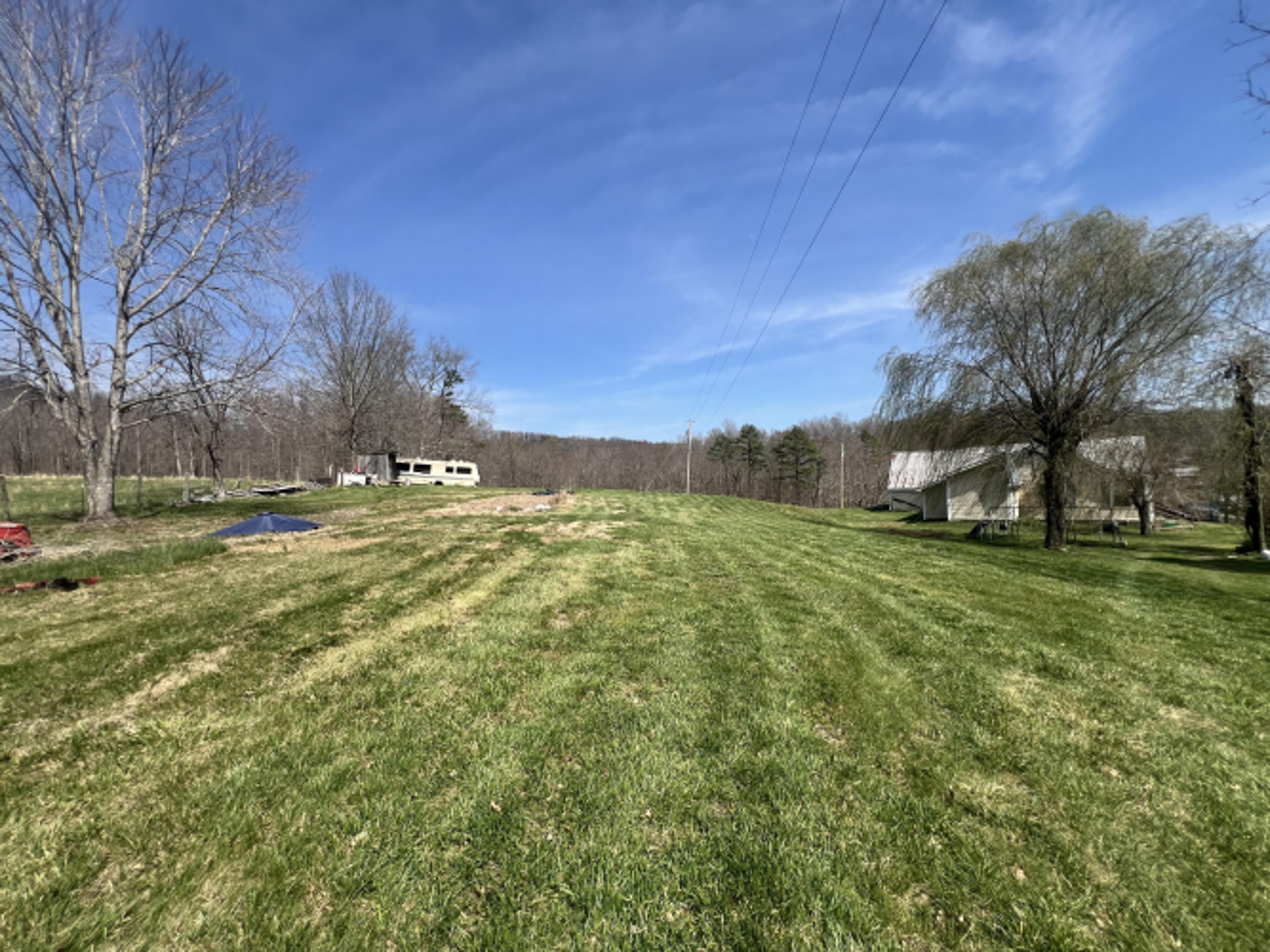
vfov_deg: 89.9
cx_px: 635
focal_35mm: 13
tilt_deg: +1.1
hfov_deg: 106.2
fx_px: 477
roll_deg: +1.7
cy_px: 476
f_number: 1.8
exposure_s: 1/1946
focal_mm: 1.57
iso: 32
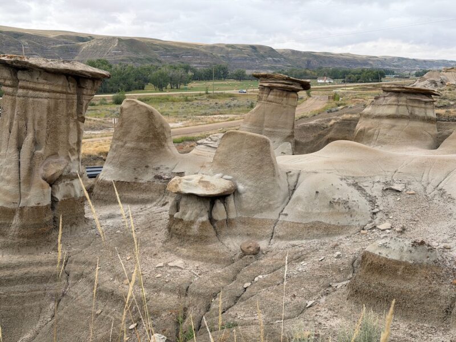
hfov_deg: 39.7
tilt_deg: -9.8
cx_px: 228
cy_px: 171
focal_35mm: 48
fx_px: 632
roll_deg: -0.4
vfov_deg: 30.3
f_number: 1.78
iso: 80
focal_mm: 6.76
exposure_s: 1/2146
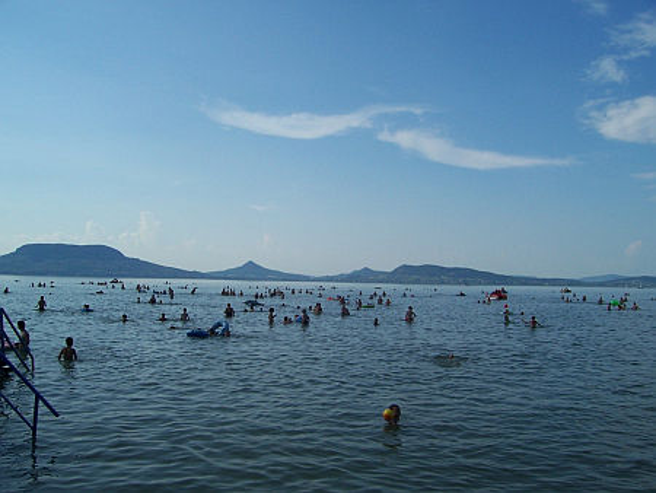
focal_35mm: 34
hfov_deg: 53.9
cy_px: 246
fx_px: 645
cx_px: 328
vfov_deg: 41.8
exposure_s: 1/750
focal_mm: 5.6
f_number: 5.6
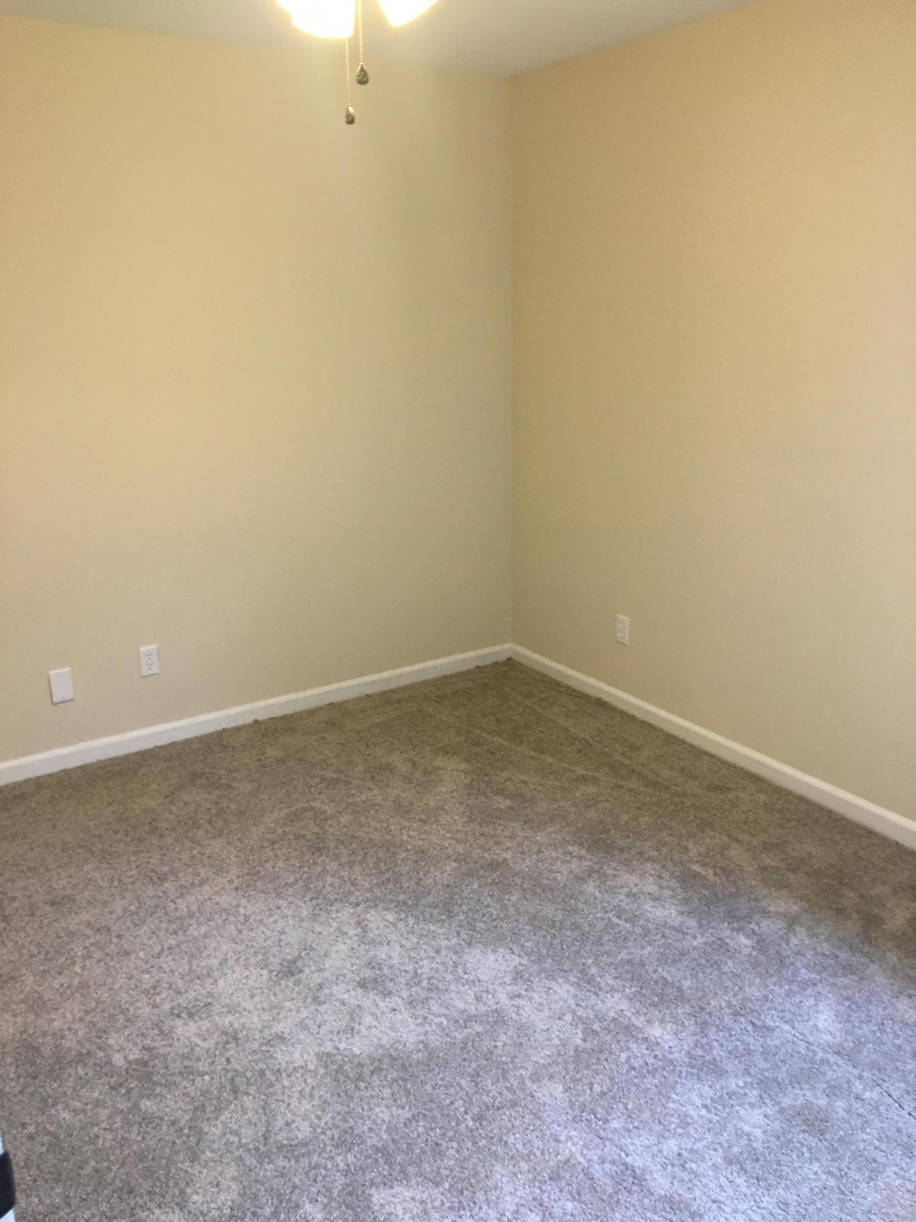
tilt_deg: -15.4
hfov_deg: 48.2
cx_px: 458
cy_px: 611
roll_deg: +1.9
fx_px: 1023
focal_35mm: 29
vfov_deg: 61.7
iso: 100
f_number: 2.2
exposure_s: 1/30
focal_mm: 4.15
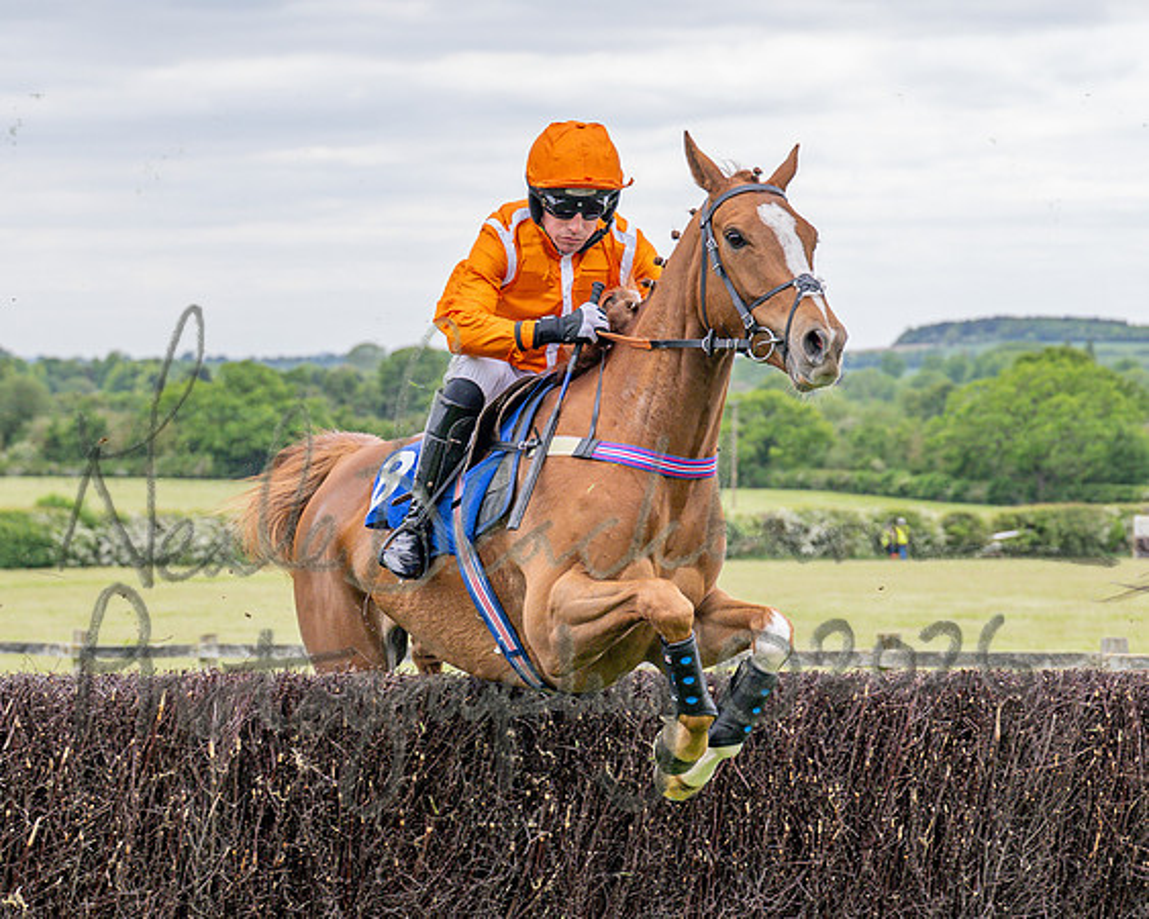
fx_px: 5177
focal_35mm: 152
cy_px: 440
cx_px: 654
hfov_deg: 12.7
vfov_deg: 10.1
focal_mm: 70
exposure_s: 1/1250
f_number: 4
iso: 400
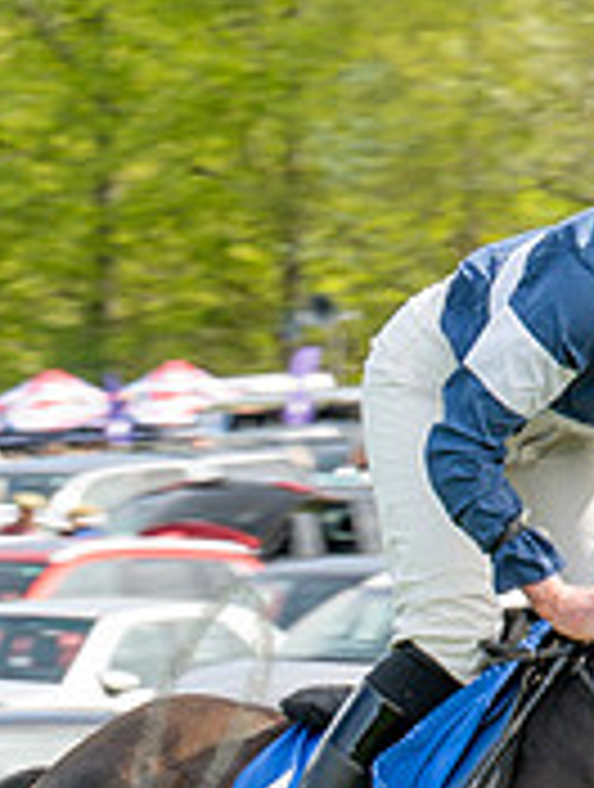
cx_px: 257
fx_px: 13815
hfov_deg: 2.5
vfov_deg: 3.3
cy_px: 905
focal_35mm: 606
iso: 100
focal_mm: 95
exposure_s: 1/160
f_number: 9
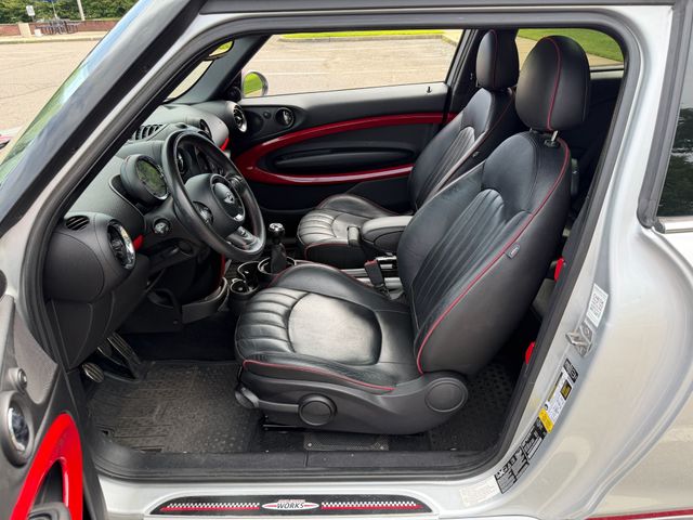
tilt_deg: -27.2
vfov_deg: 56.8
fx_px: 480
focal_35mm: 24
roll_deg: +2.4
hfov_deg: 71.6
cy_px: 260
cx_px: 346
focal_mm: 6.76
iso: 100
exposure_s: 1/612
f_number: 1.78
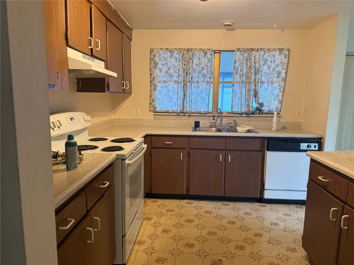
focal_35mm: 24
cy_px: 132
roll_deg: -1.2
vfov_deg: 56.8
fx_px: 245
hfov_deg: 71.6
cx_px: 177
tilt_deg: -8.6
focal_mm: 6.76
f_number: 1.78
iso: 320
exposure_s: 1/60
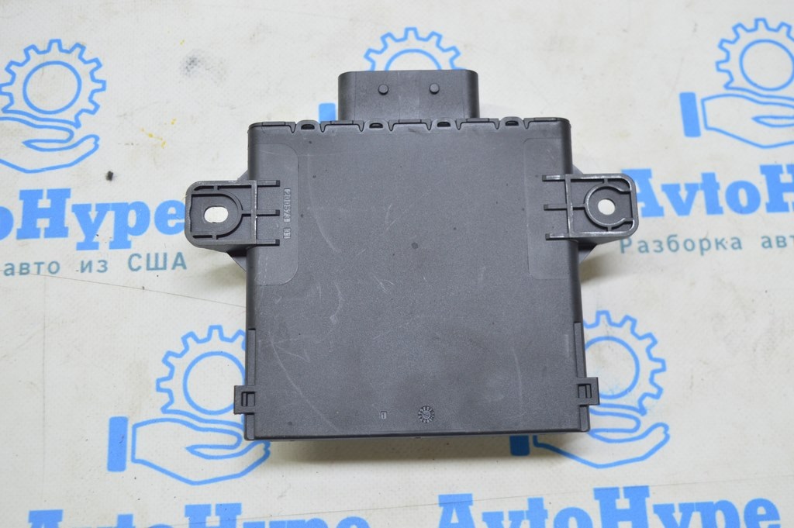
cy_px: 264
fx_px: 992
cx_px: 397
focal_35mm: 45
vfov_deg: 29.8
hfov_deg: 43.6
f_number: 5.6
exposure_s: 1/20
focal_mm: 30
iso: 400
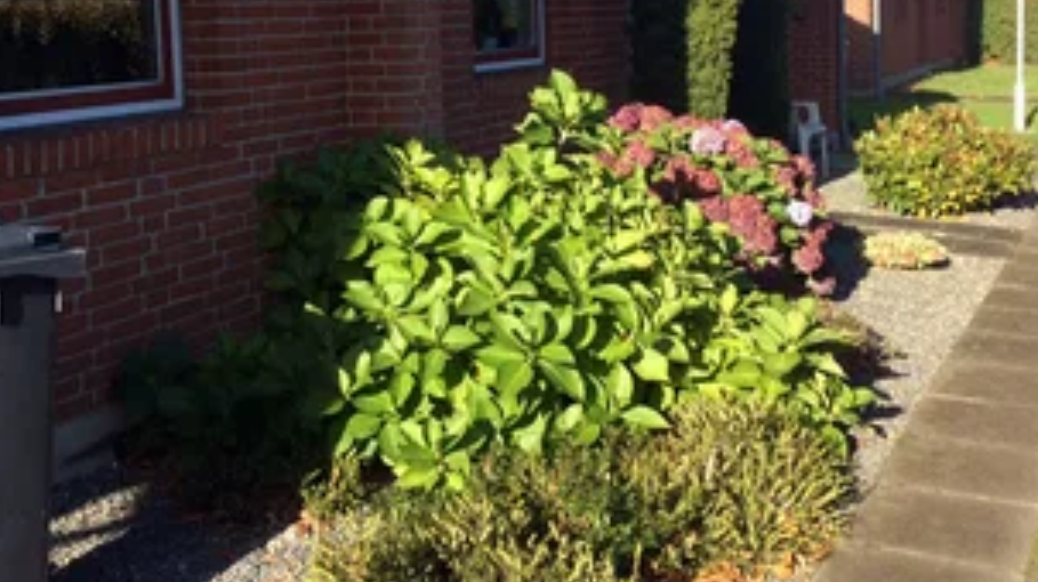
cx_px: 456
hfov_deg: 44.5
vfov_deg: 25.4
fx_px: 1265
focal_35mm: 46
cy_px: 104
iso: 32
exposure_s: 1/629
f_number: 2.4
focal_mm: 3.3
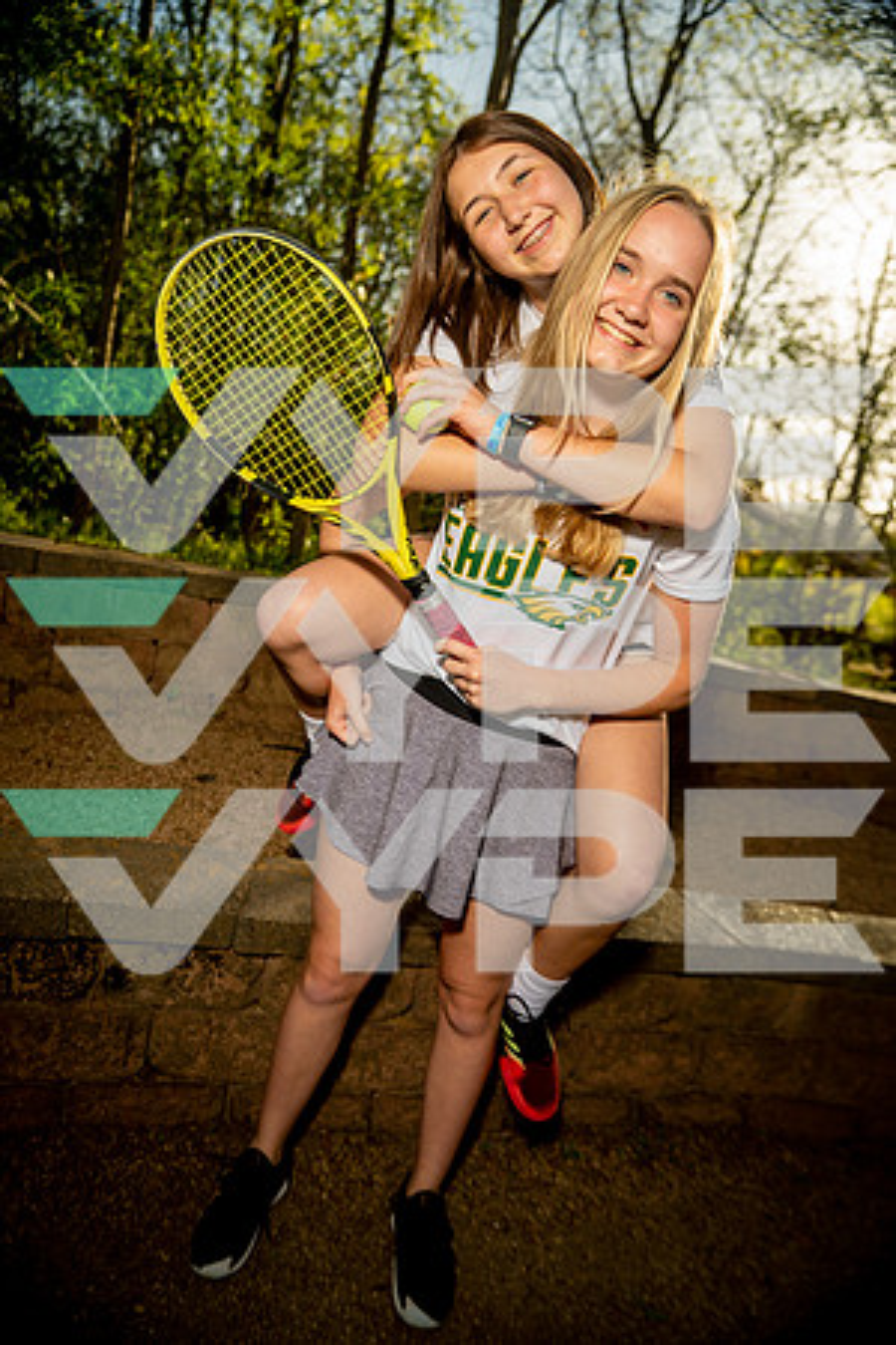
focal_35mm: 24
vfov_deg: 73.7
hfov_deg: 53.1
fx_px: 896
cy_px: 672
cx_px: 448
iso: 125
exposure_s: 1/250
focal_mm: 24
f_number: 2.8
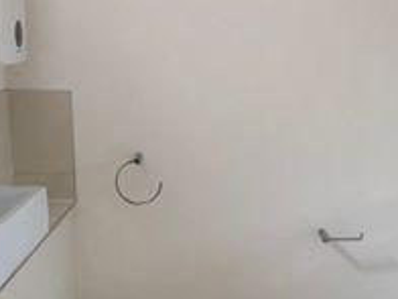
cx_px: 195
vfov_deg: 25.4
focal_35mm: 57
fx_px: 655
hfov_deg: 33.8
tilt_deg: -15.9
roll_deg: +0.1
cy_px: 220
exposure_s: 1/33
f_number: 1.8
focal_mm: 3.99
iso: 40
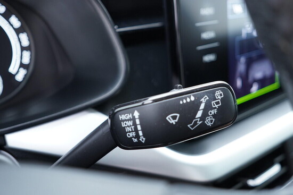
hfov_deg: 53.1
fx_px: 293
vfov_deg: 36.9
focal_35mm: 36
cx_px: 146
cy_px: 98
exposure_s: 1/40
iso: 640
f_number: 2.8
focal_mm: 24
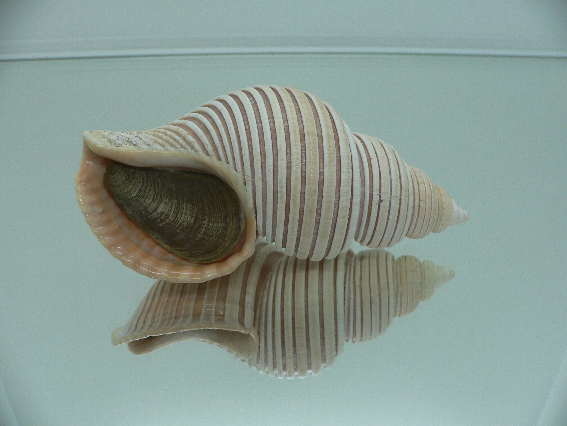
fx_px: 573
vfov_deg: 40.7
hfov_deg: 52.6
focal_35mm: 35
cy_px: 213
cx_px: 284
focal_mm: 4.6
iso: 80
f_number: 2.8
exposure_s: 1/60
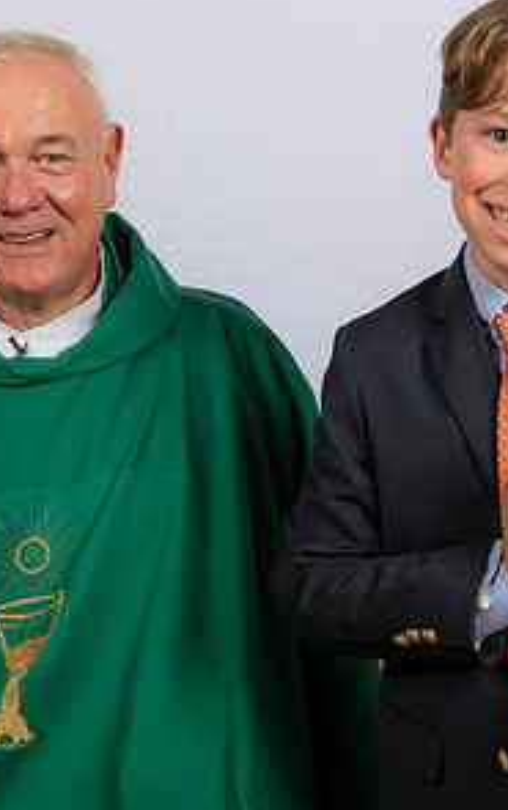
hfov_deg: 14.9
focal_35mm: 88
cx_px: 187
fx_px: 1945
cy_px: 376
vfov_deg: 23.5
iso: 320
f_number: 8
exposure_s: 1/200
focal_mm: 44
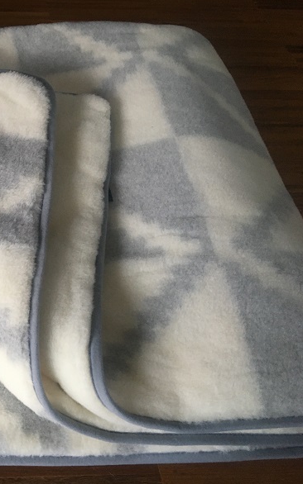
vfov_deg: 47.2
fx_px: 555
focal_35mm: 42
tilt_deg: -52.3
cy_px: 246
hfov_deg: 28.1
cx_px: -21
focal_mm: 4.15
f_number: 2.2
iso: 125
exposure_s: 1/33
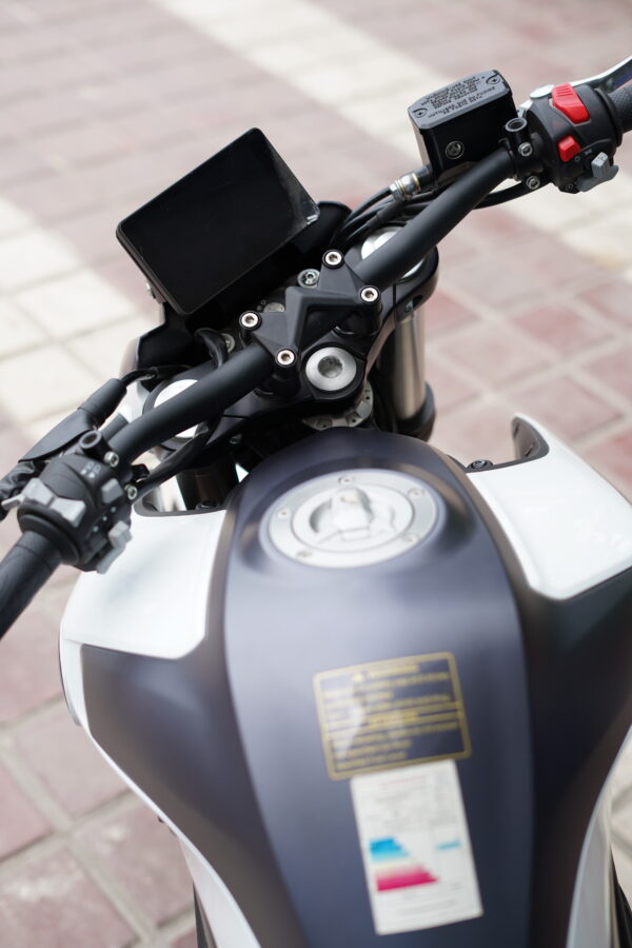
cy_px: 474
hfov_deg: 27.0
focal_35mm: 50
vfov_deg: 39.6
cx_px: 316
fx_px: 1317
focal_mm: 50
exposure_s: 1/200
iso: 125
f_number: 2.8
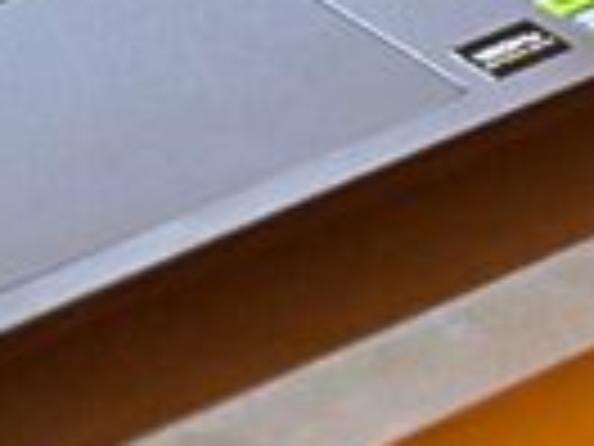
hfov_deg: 5.2
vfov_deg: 3.8
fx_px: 6572
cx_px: 405
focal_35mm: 383
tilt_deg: -21.2
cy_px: -887
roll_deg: -1.3
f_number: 1.78
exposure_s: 1/33
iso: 640
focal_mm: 6.86
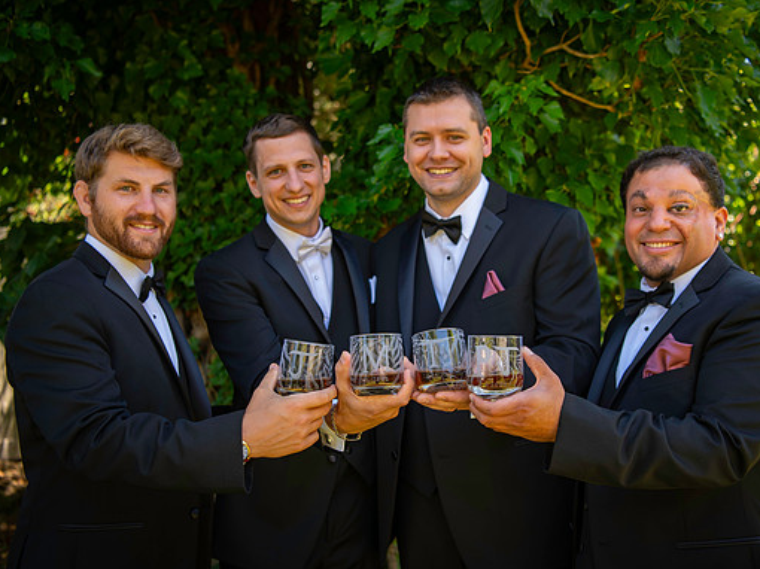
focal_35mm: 35
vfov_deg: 40.7
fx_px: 768
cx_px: 413
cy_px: 286
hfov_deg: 52.6
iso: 100
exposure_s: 1/125
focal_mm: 32
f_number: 2.8
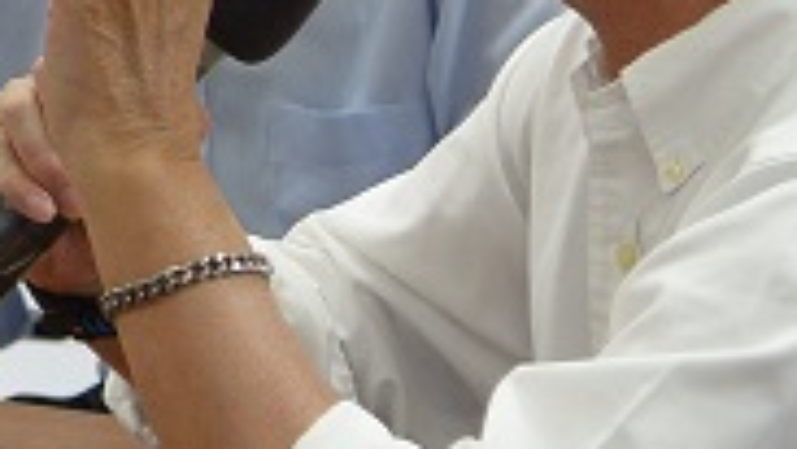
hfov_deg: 5.7
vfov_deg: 3.2
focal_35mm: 372
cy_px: -440
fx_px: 7863
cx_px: -832
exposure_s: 1/125
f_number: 4
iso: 1600
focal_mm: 62
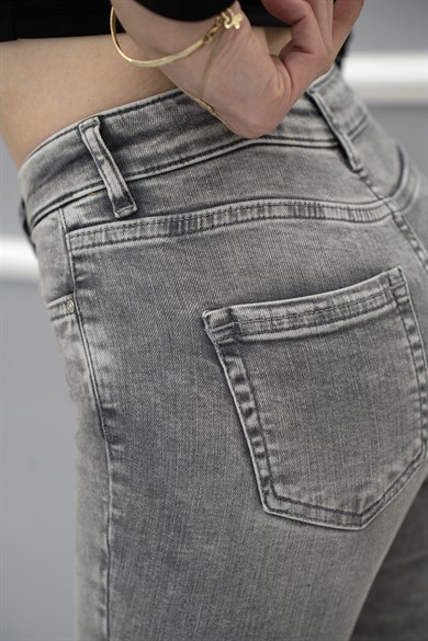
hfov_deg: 19.5
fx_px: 1248
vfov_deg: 28.8
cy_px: 320
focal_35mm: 70
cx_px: 214
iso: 500
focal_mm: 70
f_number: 4.5
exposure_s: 1/80
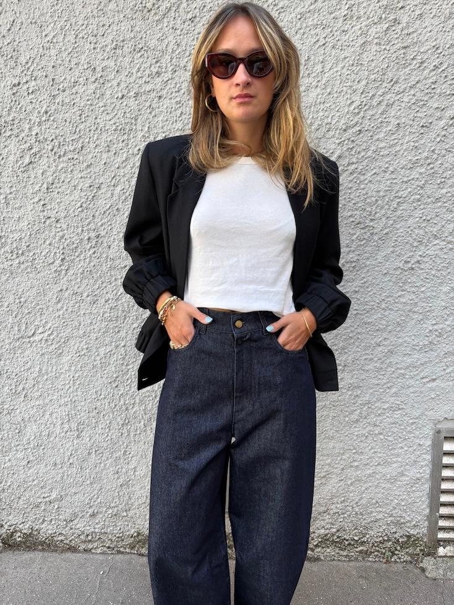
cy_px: 302
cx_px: 227
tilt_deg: -9.9
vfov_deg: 67.3
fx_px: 455
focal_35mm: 26
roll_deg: +2.7
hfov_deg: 53.1
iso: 40
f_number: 1.6
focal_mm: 5.96
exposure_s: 1/235
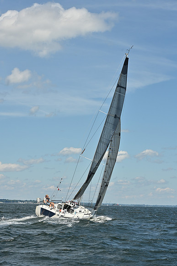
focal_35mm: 90
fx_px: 663
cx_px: 88
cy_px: 133
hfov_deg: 15.2
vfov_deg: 22.6
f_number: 9
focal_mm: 90
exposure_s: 1/1250
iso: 250
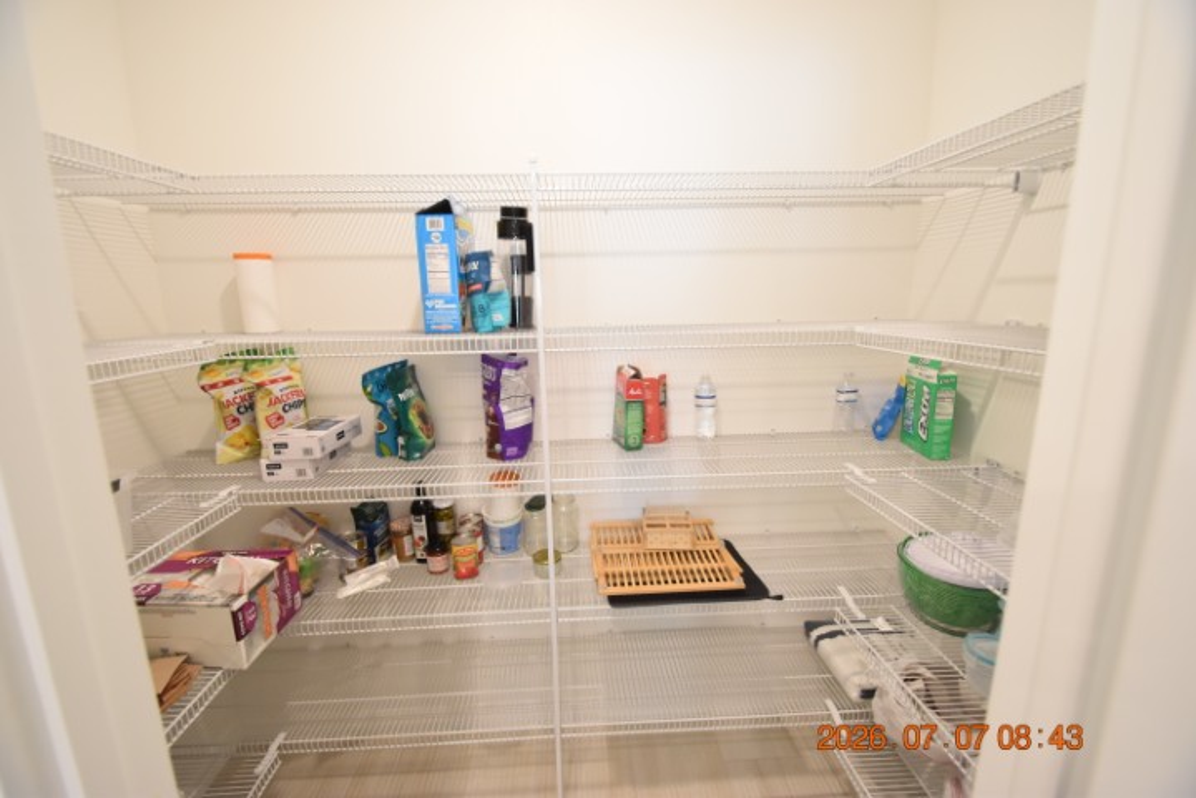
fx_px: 498
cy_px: 399
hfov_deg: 100.4
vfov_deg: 77.3
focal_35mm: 15
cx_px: 598
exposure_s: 1/60
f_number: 3.5
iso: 1250
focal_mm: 10
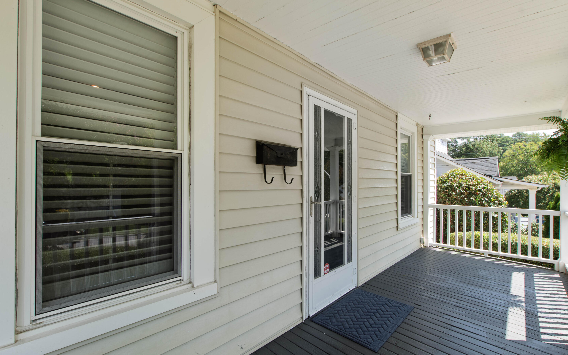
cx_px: 292
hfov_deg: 97.8
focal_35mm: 16
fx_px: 248
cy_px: 190
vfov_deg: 71.2
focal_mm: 10
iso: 100
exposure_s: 1/40
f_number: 9
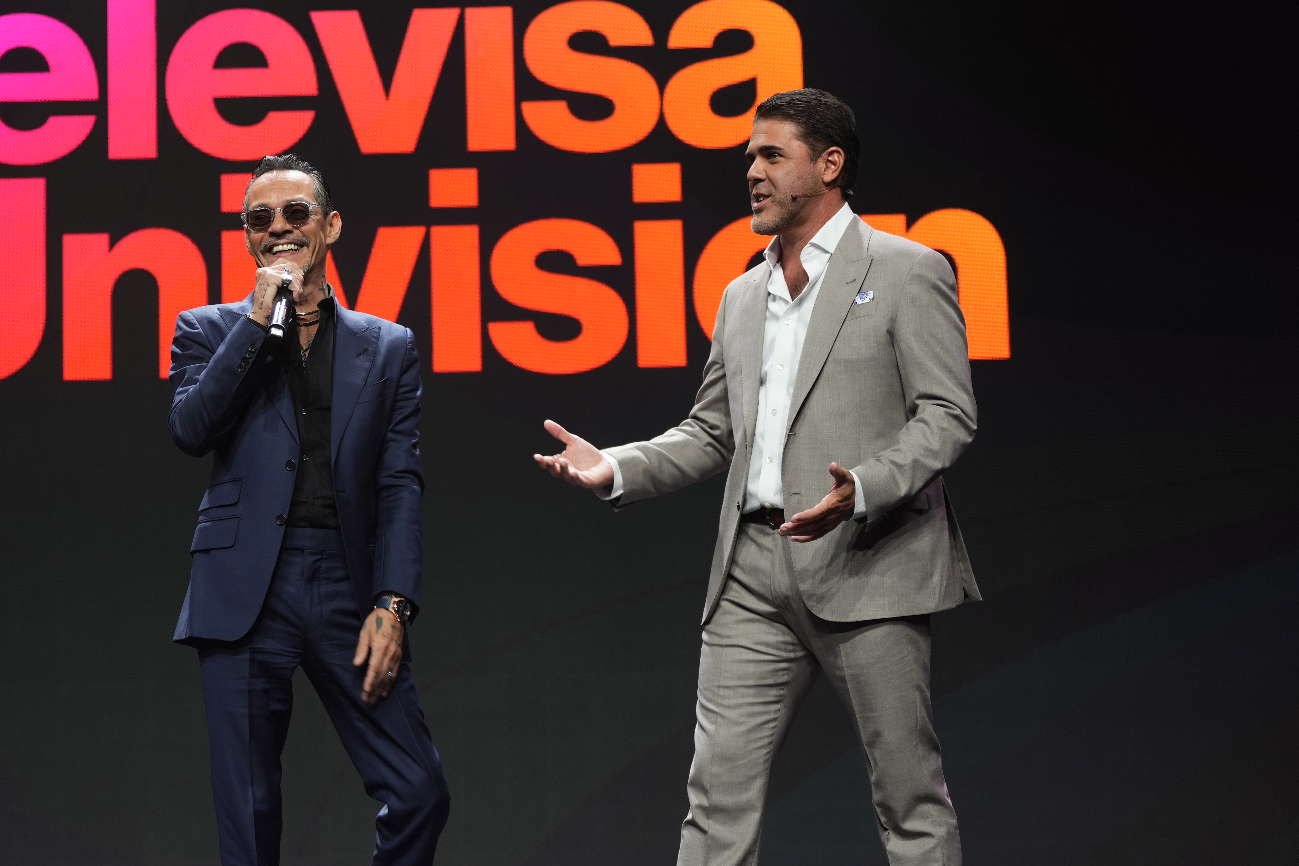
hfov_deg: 17.3
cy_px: 380
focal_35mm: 118
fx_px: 4258
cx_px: 491
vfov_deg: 11.6
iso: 400
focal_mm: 70
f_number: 2.8
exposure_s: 1/200
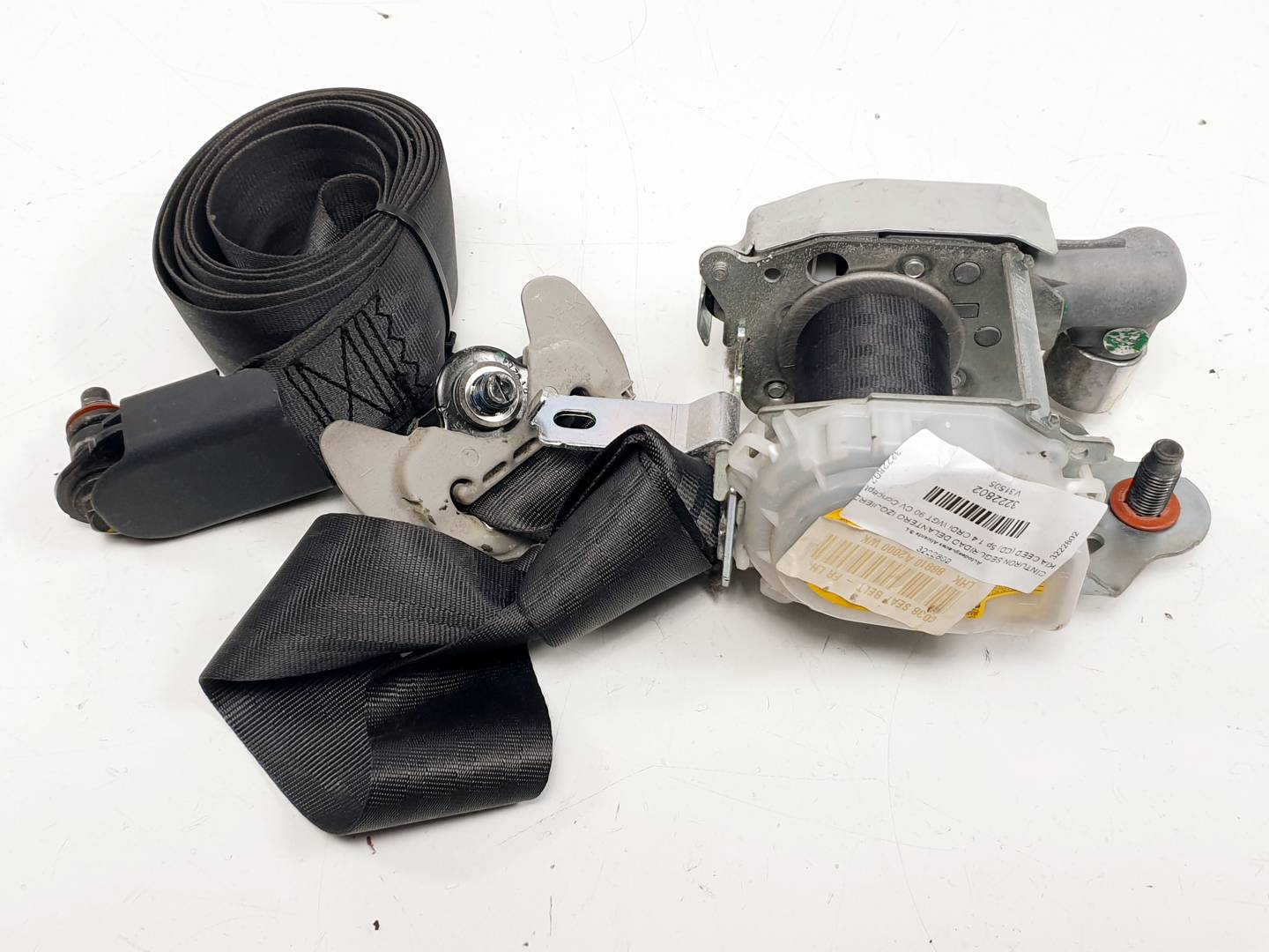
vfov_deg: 53.1
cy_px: 476
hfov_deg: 67.3
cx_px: 634
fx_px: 953
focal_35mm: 26
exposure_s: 1/560
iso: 50
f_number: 1.5
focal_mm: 4.3
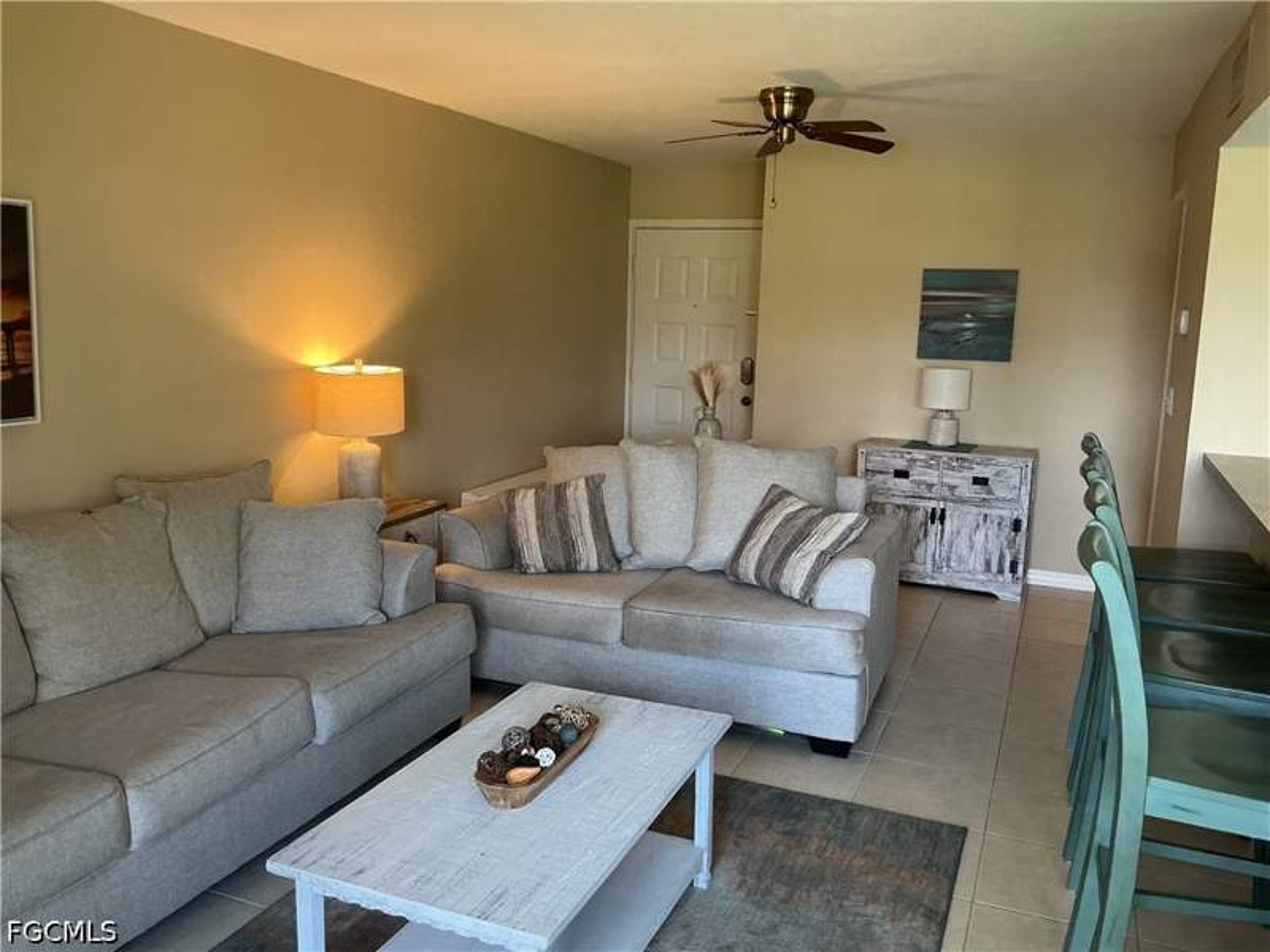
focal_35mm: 29
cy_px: 476
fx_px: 1064
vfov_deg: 48.2
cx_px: 635
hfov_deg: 61.7
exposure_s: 1/60
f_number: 1.8
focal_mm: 3
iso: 100
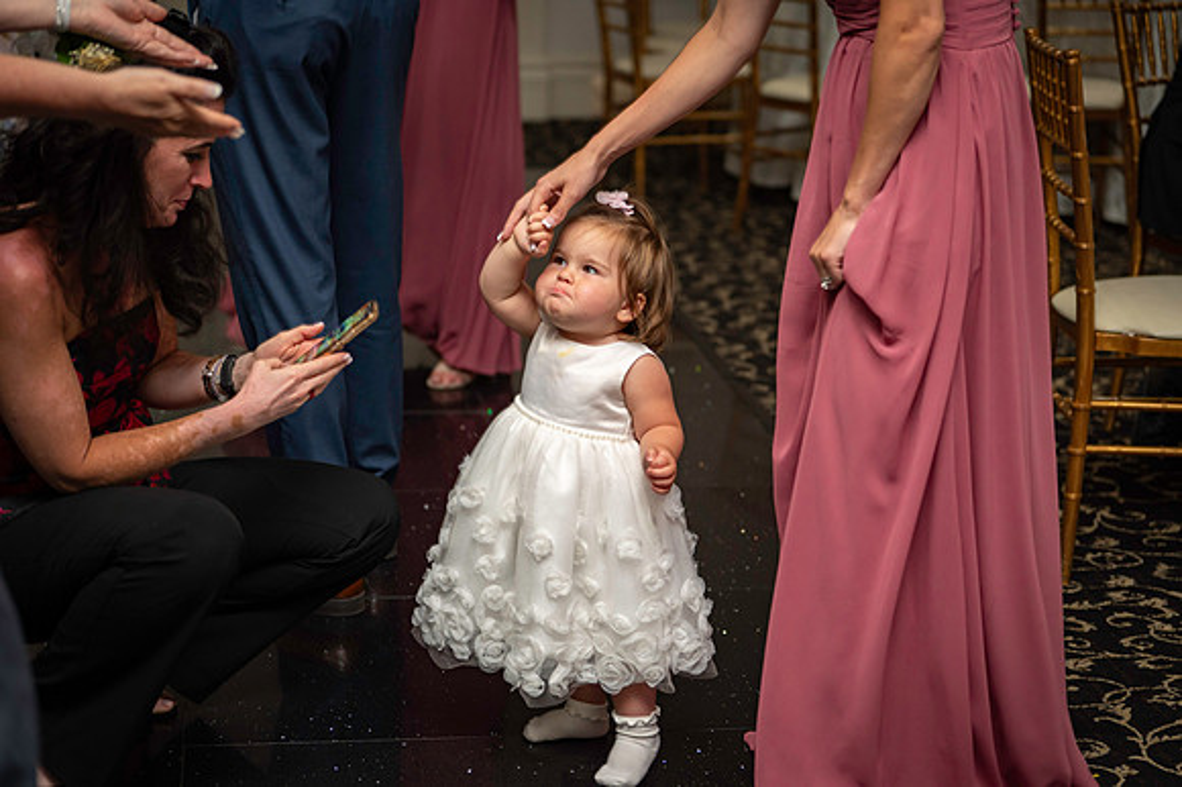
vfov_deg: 19.4
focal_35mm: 70
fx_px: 2297
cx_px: 591
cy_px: 394
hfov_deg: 28.9
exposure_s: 1/100
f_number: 2.8
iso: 1000
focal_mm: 70
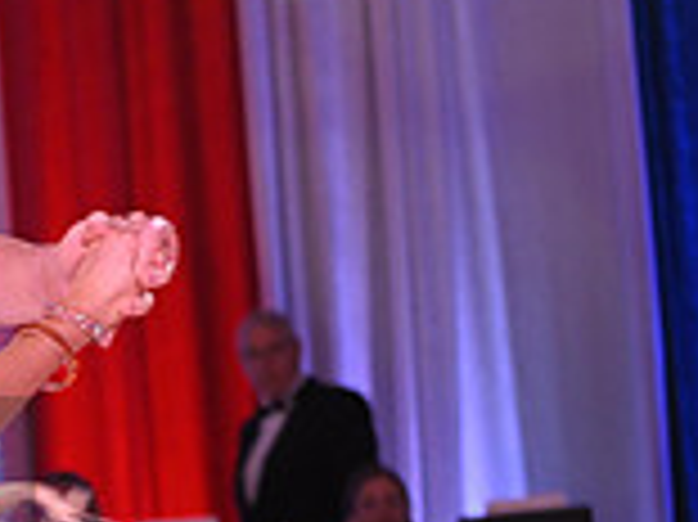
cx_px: -455
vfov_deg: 5.9
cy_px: 515
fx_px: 5077
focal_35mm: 252
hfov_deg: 7.7
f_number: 4.5
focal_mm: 70
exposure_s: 1/200
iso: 1600
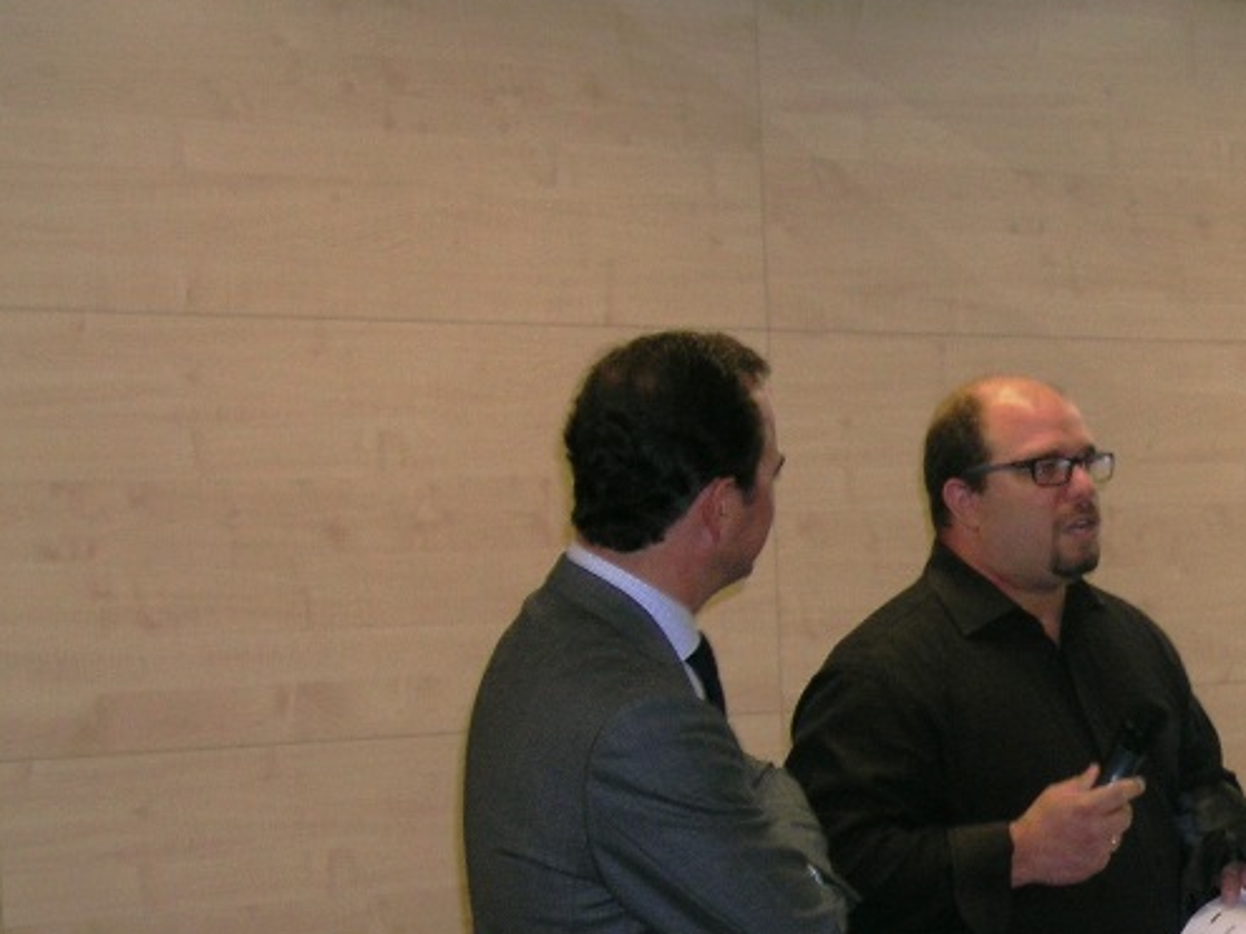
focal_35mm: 88
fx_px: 3167
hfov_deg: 21.4
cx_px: 1280
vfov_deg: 16.7
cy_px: 740
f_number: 3.2
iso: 50
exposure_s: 1/30
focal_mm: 8.7
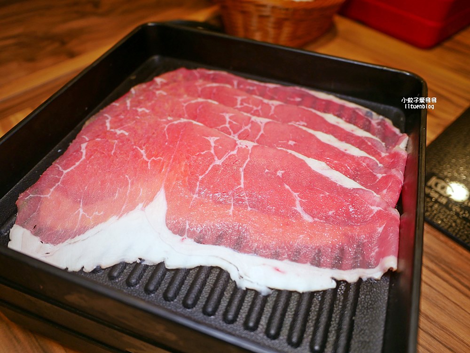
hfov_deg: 63.4
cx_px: 235
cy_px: 176
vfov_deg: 49.8
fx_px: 380
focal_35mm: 28
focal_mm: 14
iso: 200
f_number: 2.5
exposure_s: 1/60
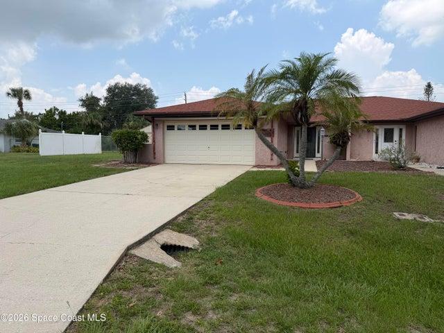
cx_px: 222
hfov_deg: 71.6
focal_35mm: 24
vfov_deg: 56.8
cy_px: 166
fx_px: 308
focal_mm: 6.76
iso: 80
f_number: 1.78
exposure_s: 1/3953
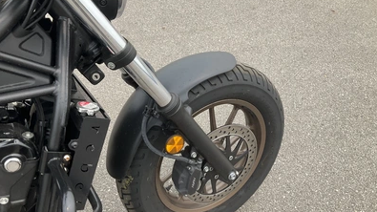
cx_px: 189
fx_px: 320
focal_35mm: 32
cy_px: 121
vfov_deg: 36.6
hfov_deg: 61.0
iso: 25
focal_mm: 3
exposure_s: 1/606
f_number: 1.8
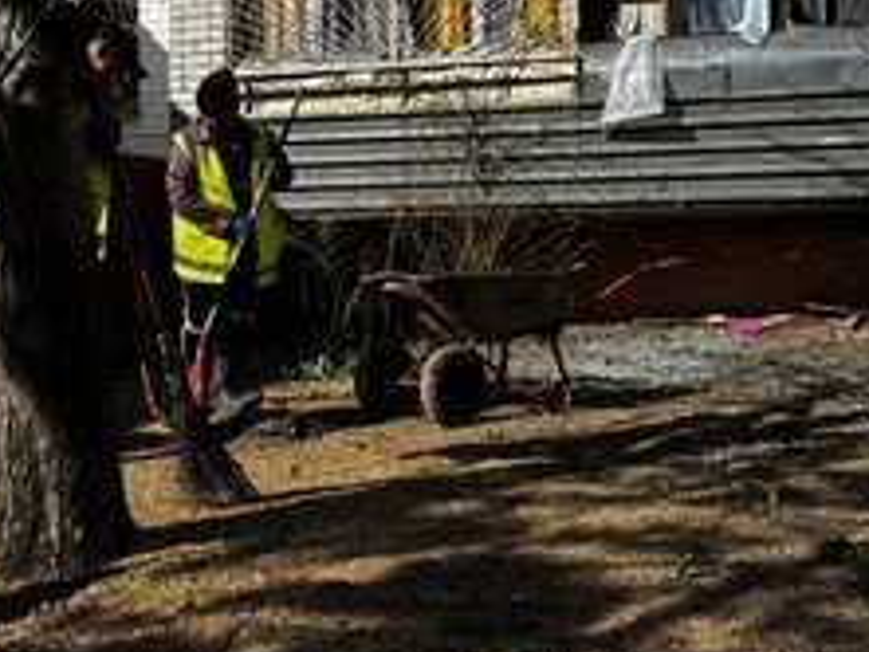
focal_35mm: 47
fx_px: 1181
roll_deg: +0.6
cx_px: 417
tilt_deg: +1.5
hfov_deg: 40.4
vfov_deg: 30.6
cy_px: 200
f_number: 1.6
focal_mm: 5.96
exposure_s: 1/2710
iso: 50
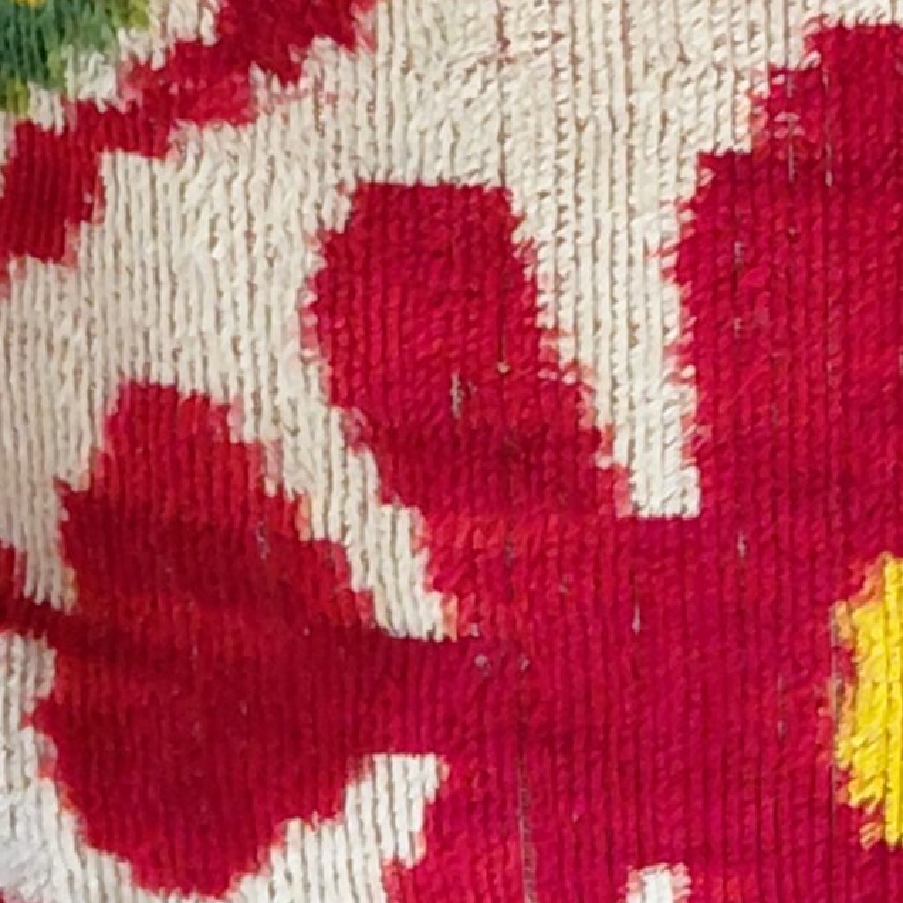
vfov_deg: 17.8
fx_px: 2627
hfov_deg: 19.4
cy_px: -390
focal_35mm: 89
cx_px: 676
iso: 320
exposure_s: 1/60
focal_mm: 4.69
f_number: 1.8
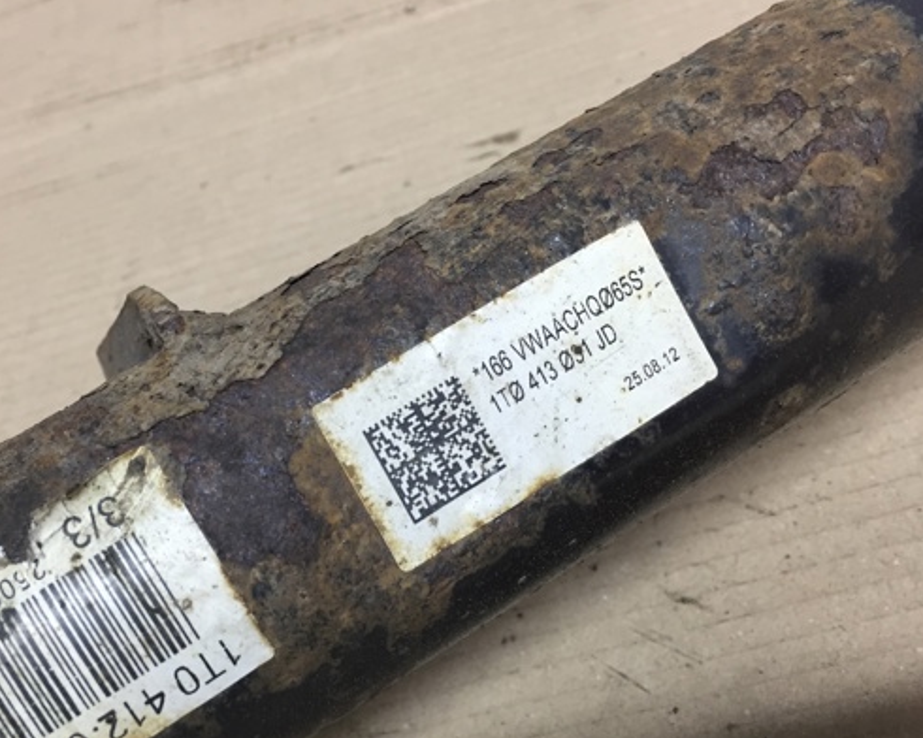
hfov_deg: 48.7
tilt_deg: -45.9
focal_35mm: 37
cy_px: 433
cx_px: 350
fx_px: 1011
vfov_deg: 40.0
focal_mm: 4.15
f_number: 2.2
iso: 64
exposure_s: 1/33
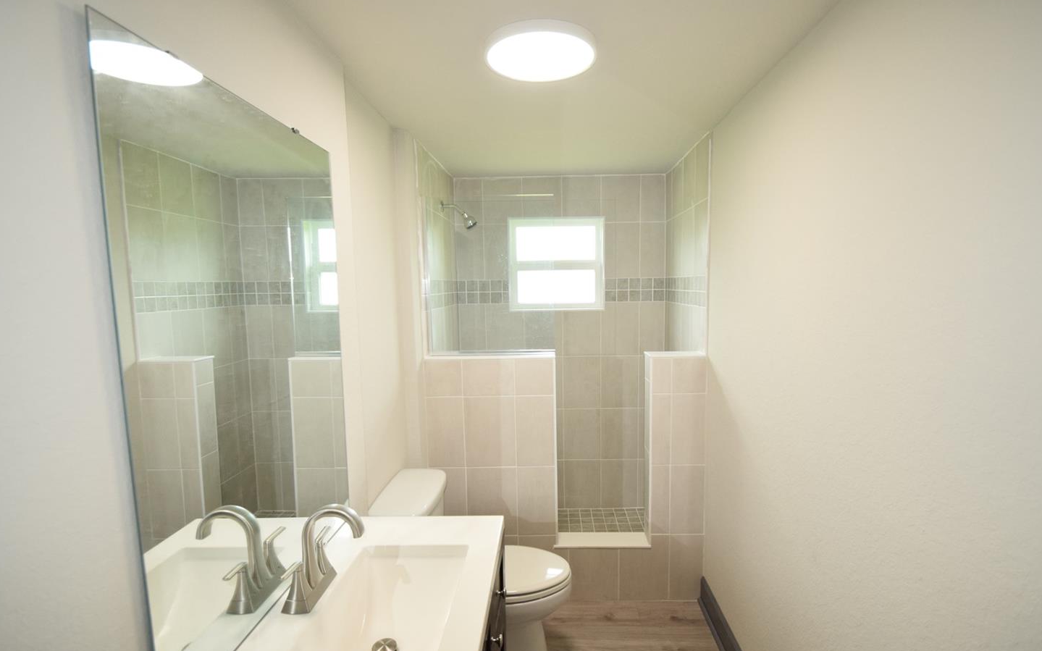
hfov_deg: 94.3
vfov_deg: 68.0
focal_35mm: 17
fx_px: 483
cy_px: 340
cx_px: 549
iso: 800
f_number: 5
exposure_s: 1/100
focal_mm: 10
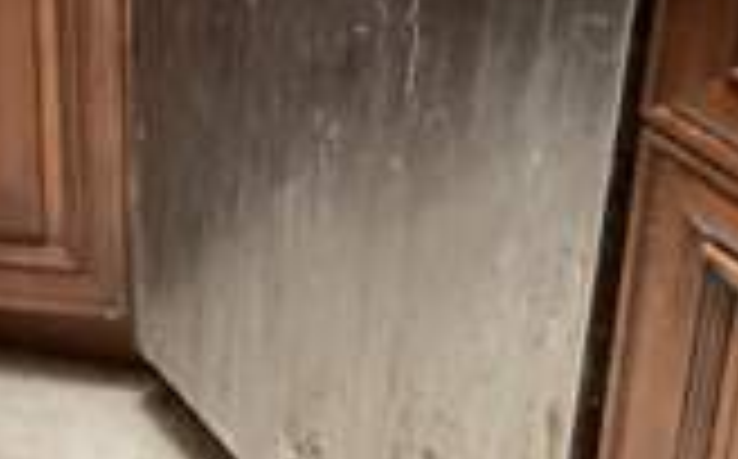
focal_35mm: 90
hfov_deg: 22.5
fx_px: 1808
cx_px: 58
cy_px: 11
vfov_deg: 14.3
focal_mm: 3
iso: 250
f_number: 1.8
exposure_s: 1/60
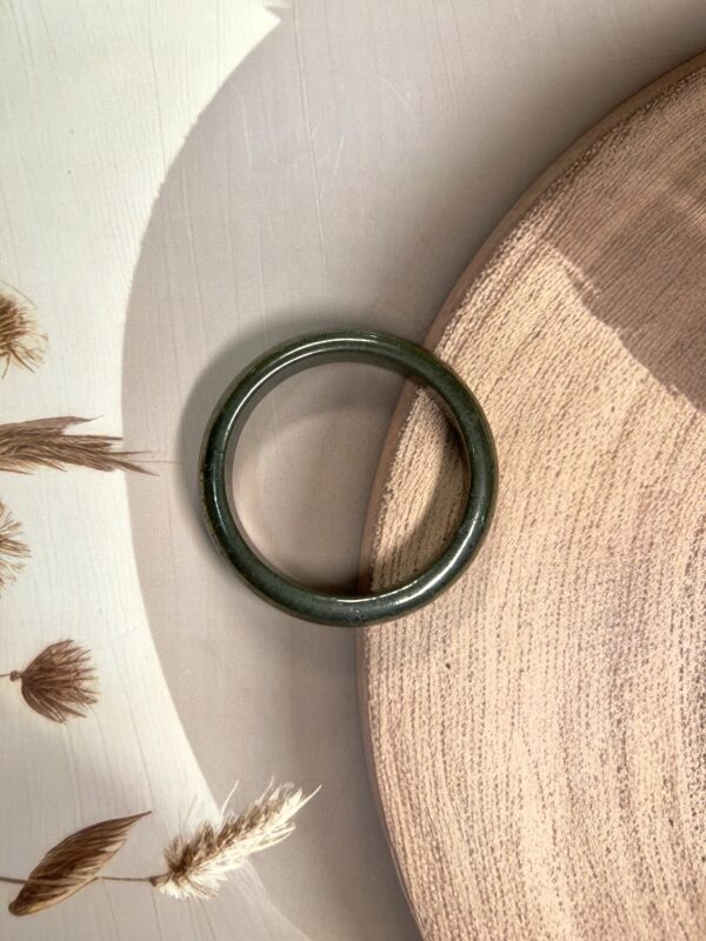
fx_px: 707
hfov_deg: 53.1
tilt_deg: -85.3
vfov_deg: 67.3
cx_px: 353
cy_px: 470
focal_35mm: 26
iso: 40
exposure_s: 1/117
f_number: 1.5
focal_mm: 5.7
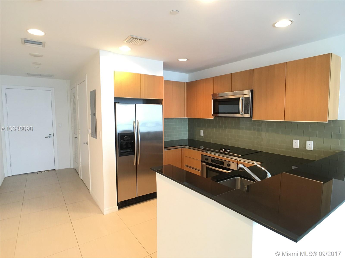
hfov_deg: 61.7
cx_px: 172
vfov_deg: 48.2
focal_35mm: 29
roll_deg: +0.4
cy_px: 129
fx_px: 289
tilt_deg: -4.1
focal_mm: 4.15
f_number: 2.2
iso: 50
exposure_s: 1/15
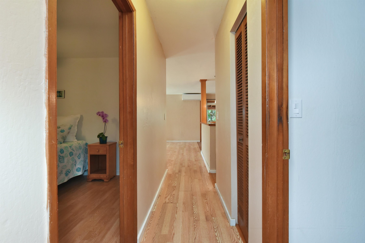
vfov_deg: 77.3
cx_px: 182
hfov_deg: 100.4
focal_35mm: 15
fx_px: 152
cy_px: 122
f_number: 16
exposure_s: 1/60
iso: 4500
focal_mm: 15
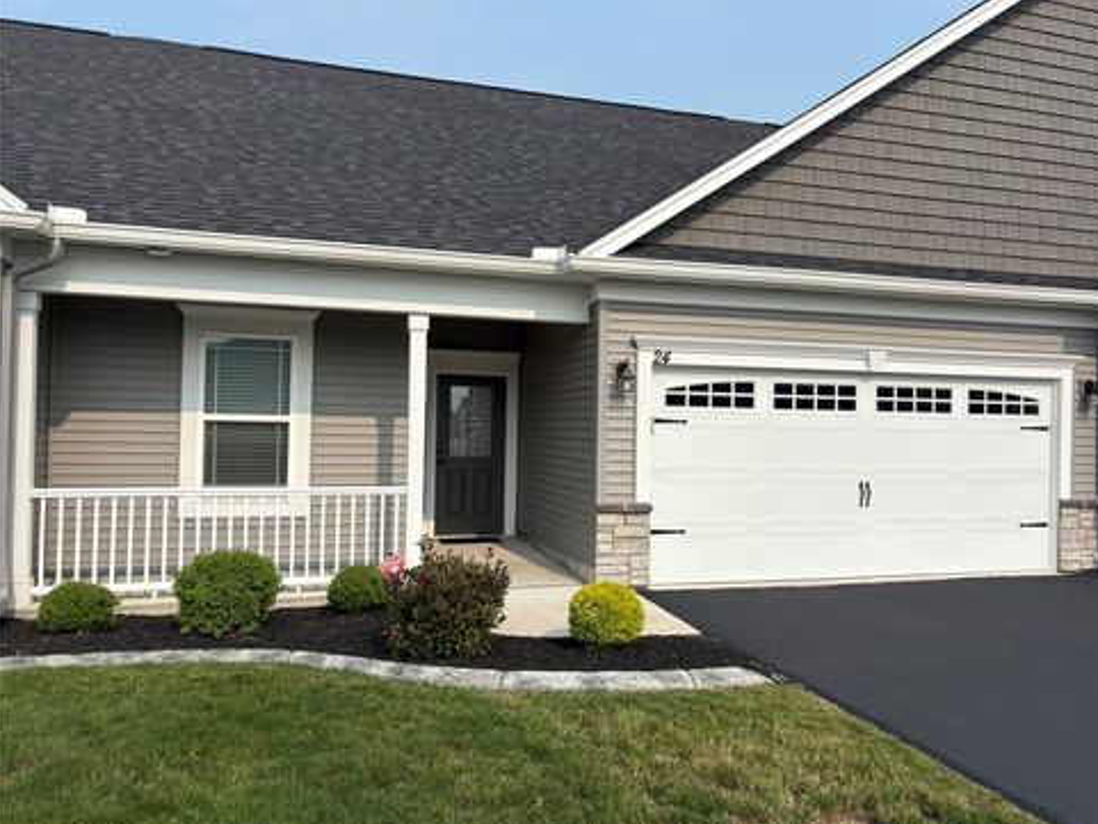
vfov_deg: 51.4
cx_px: 568
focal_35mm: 27
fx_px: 857
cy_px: 410
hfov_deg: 65.3
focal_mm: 5.96
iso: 50
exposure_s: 1/4065
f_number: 1.6
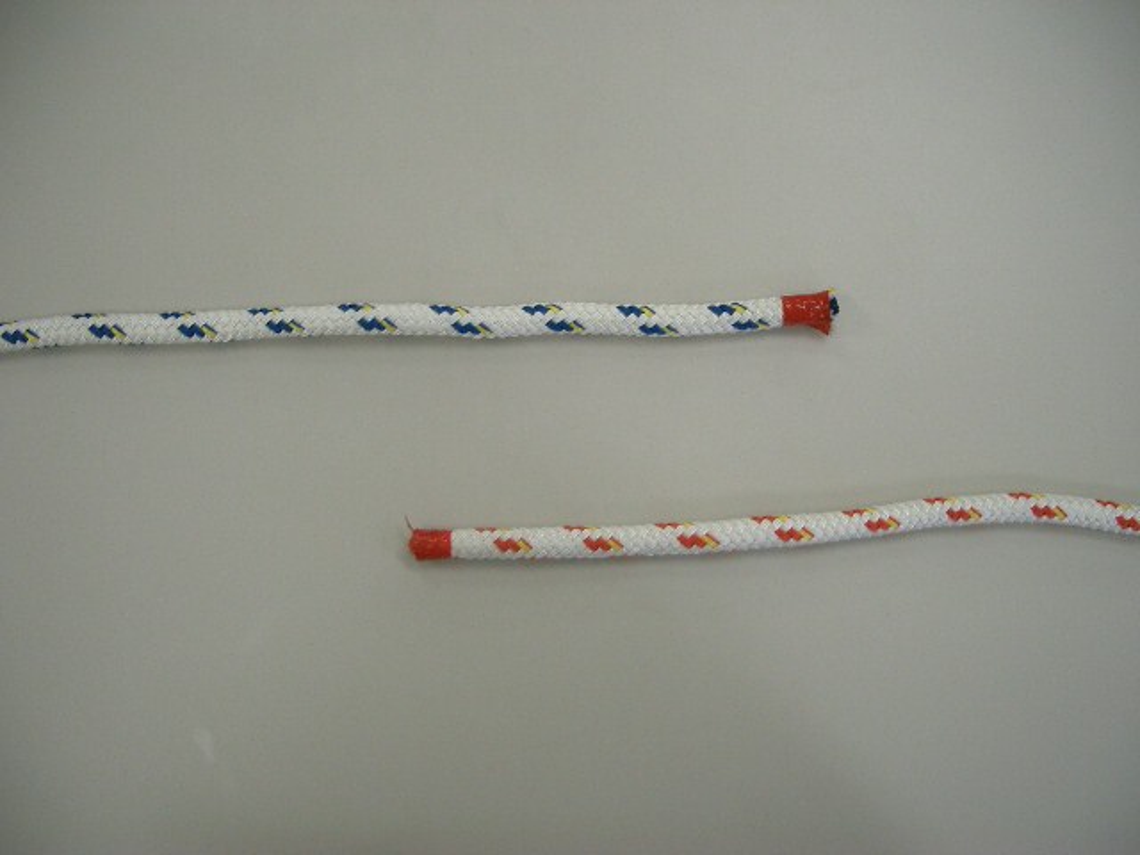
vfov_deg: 40.7
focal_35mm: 35
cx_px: 570
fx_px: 1153
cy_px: 428
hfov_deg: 52.6
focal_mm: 5.8
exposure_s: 1/60
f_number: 2.6
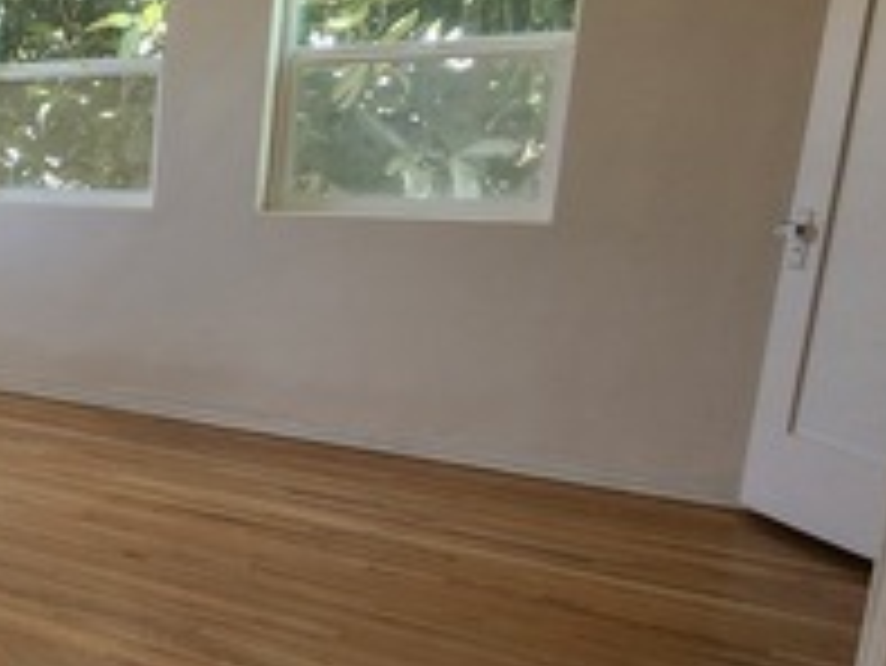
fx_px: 1127
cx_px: -578
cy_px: 356
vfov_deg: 32.9
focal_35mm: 44
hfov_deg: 25.3
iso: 80
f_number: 2.2
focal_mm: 2.2
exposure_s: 1/60
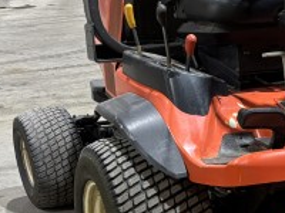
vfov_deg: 14.0
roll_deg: +1.6
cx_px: 312
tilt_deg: -20.7
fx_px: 856
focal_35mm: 104
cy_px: 220
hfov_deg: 18.2
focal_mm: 5.96
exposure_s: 1/60
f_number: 1.6
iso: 200
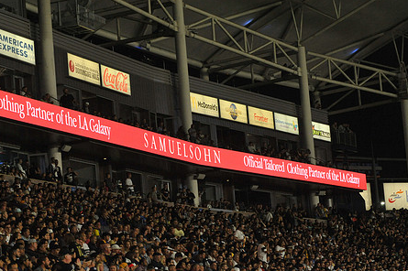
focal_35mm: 133
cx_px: 164
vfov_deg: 10.3
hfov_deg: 15.4
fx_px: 1506
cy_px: 157
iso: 3200
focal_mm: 102
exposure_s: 1/250
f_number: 8
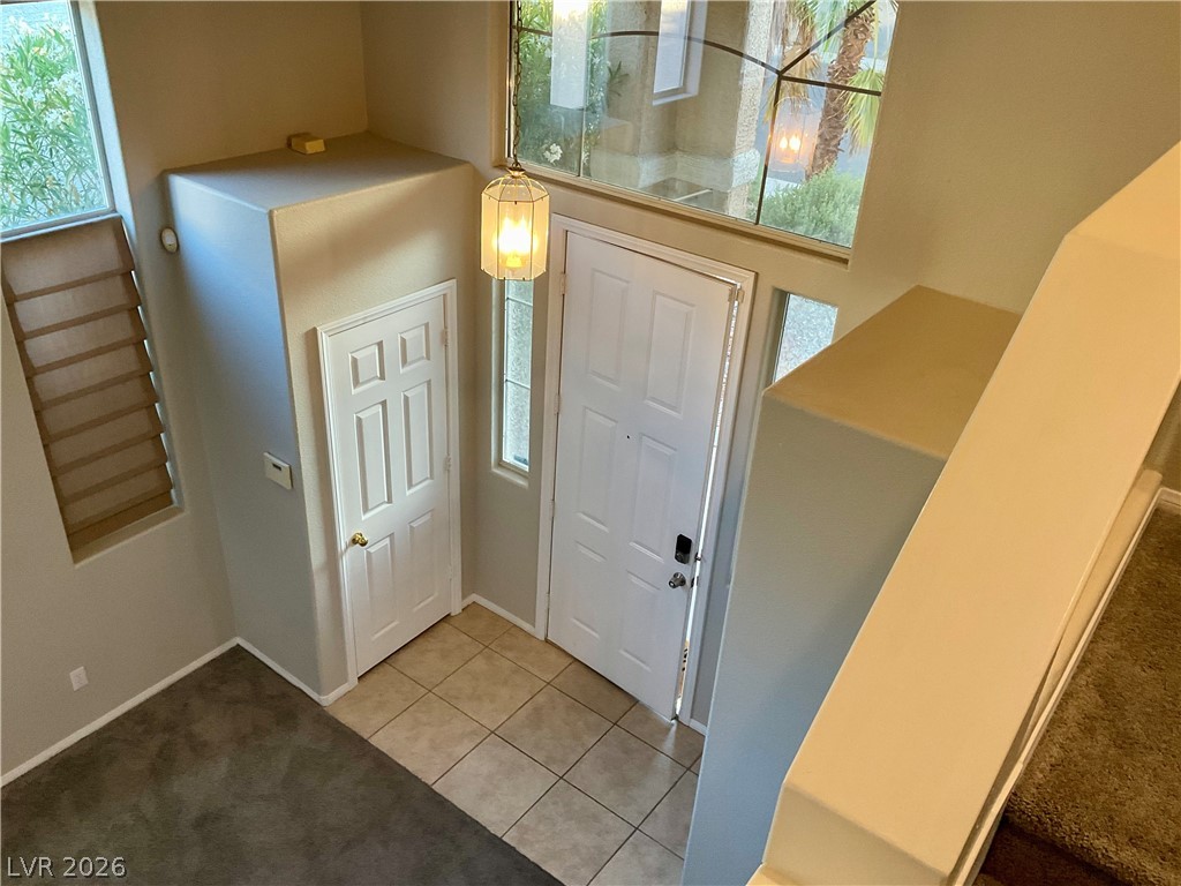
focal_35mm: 29
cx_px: 590
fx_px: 989
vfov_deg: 48.2
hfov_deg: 61.7
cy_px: 443
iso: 125
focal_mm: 3
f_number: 1.8
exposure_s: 1/60
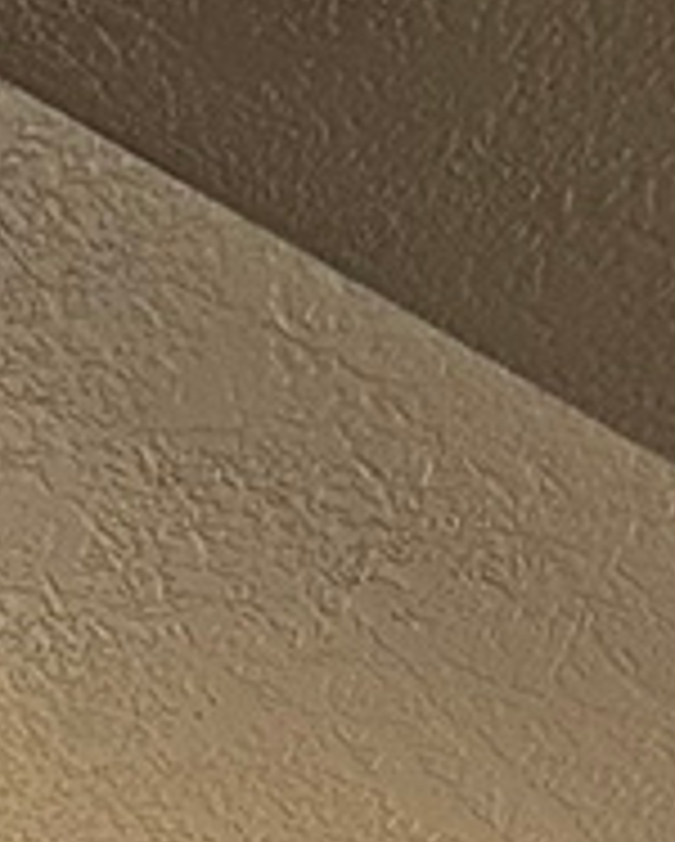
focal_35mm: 192
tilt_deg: -6.3
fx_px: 4787
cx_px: -580
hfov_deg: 7.8
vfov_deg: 7.6
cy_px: 3174
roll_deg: -1.2
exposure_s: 1/60
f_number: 1.78
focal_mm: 6.86
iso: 320
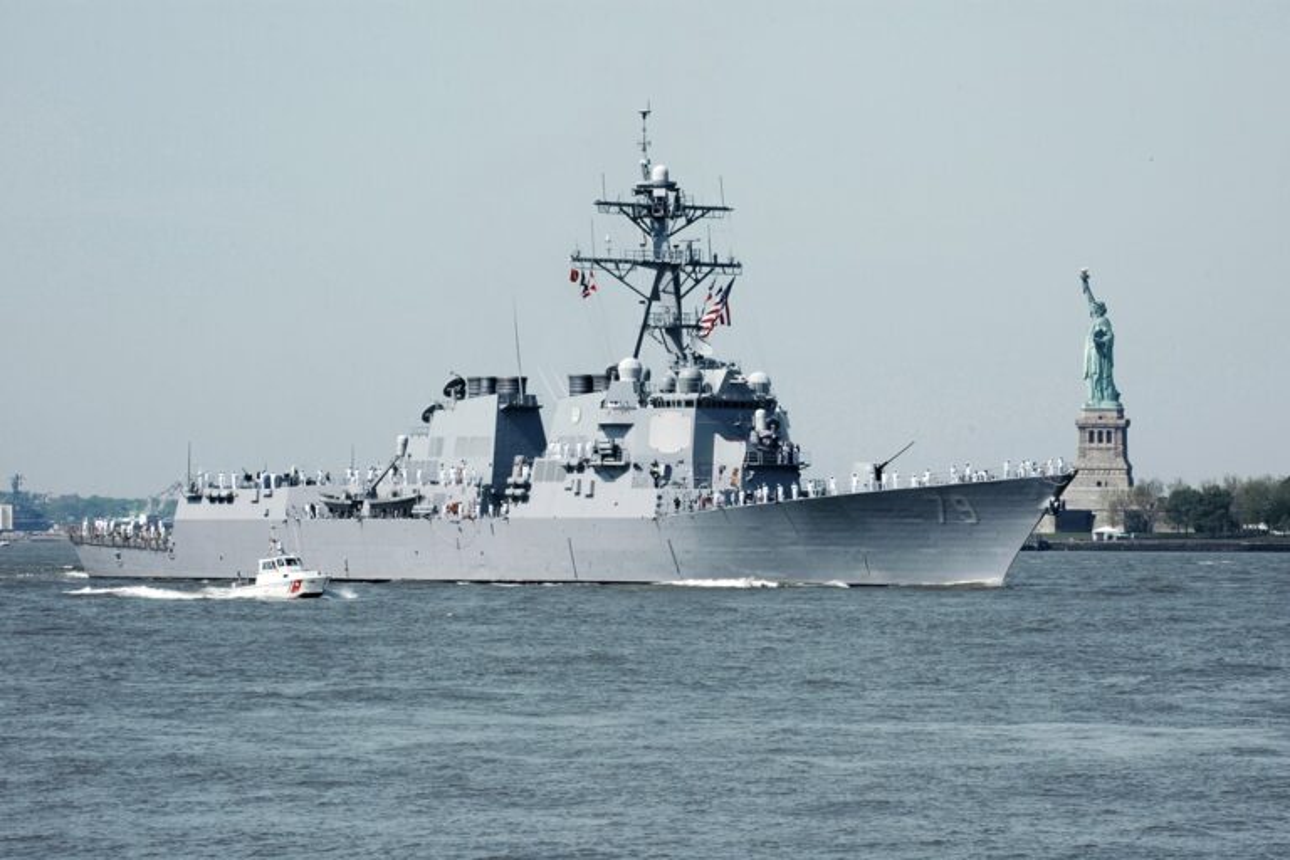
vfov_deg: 5.9
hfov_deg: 8.9
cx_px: 645
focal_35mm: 232
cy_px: 430
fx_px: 8331
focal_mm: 155
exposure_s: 1/125
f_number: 18
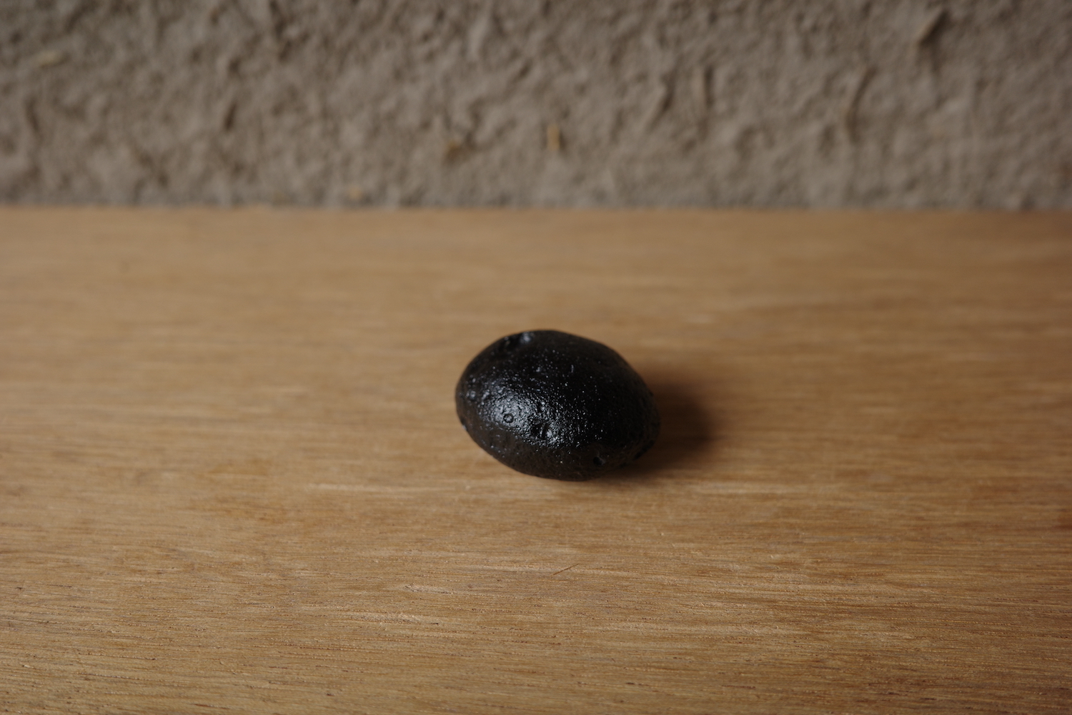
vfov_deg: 33.4
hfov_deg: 48.5
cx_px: 536
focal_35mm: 40
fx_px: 1191
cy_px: 358
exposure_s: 1/200
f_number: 3.5
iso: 200
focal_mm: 26
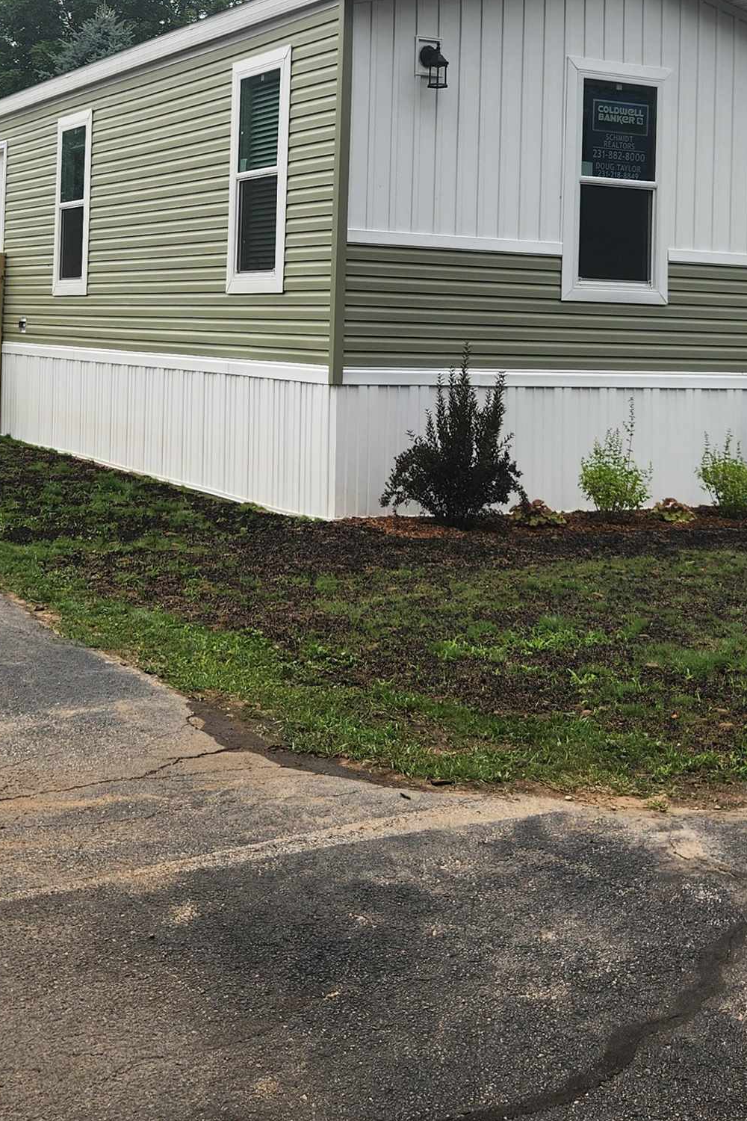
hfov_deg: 27.4
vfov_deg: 39.3
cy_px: 291
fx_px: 1525
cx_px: 276
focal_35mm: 49
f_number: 1.8
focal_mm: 5.4
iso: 20
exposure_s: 1/1915
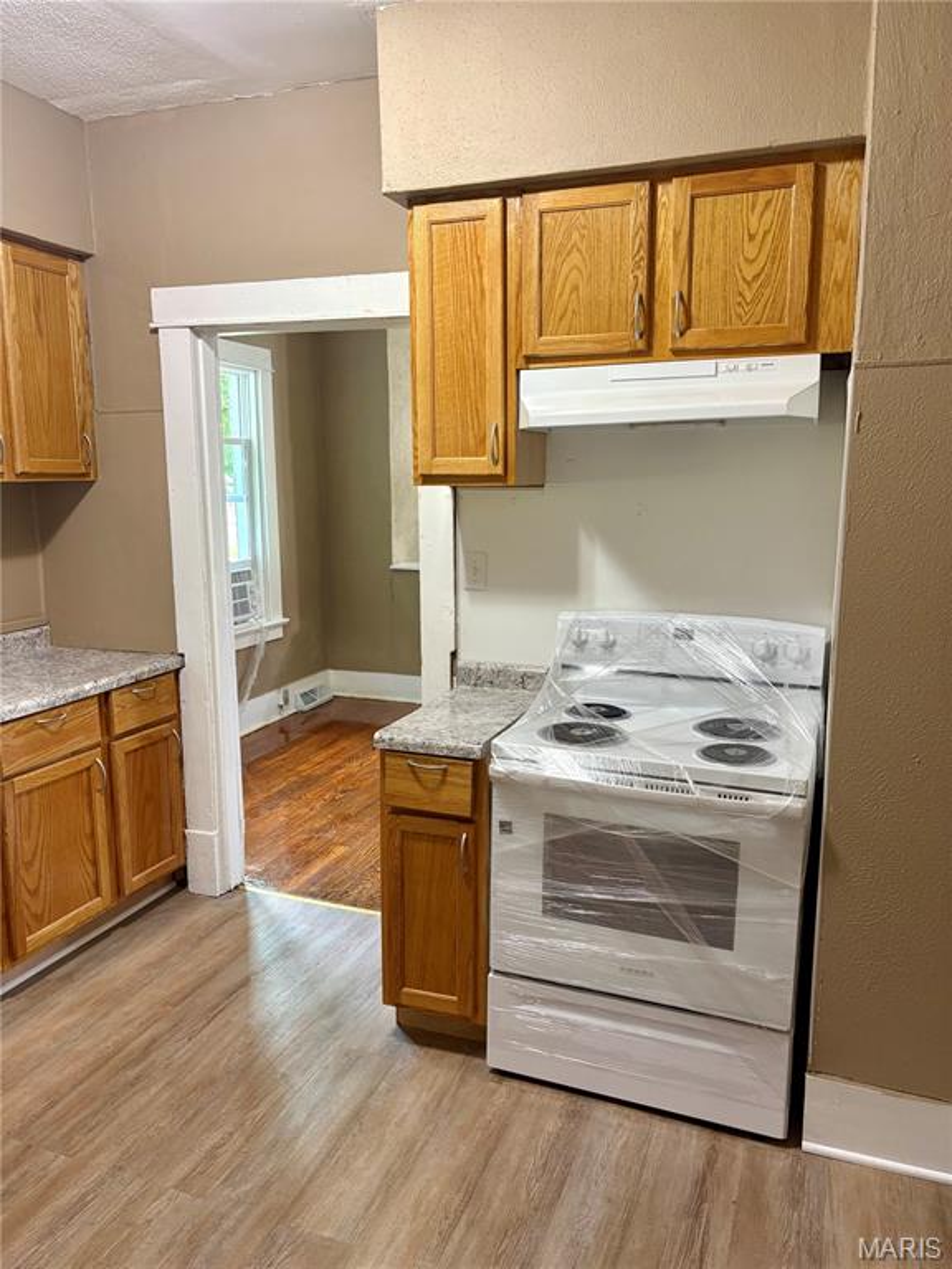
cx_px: 476
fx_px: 953
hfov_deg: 53.1
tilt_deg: -8.6
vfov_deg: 67.3
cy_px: 634
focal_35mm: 26
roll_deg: +0.1
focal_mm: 5.96
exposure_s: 1/60
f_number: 1.6
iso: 125
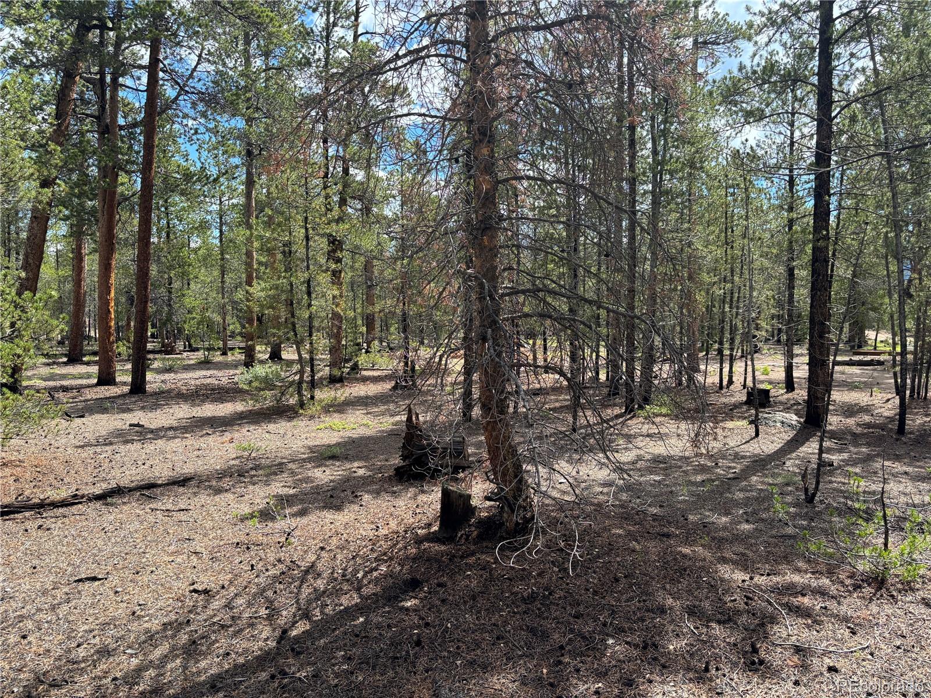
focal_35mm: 26
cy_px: 349
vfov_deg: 53.1
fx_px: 699
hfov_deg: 67.3
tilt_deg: -1.6
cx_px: 466
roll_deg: +2.0
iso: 50
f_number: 1.6
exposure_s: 1/1047
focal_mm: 5.96
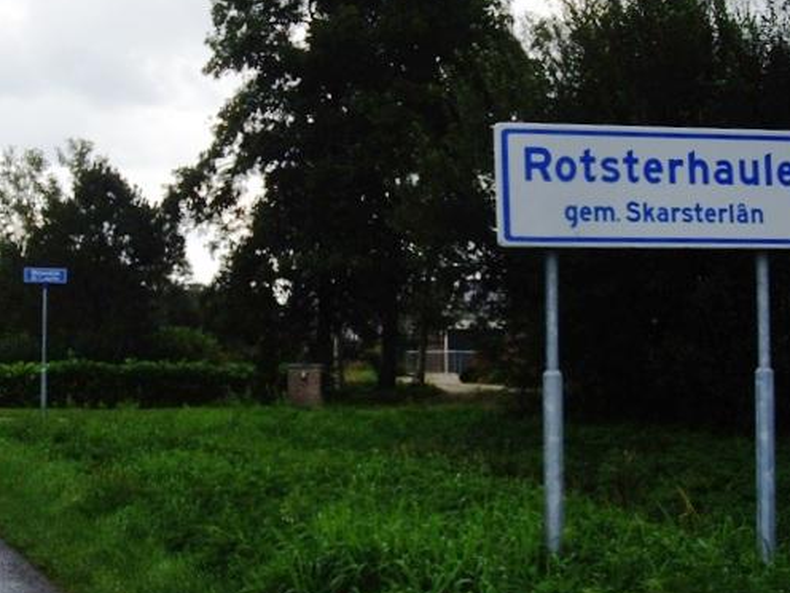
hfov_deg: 38.8
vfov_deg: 29.7
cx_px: 457
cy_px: 284
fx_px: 1118
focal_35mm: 49
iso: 64
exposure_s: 1/80
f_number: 8
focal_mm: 7.9
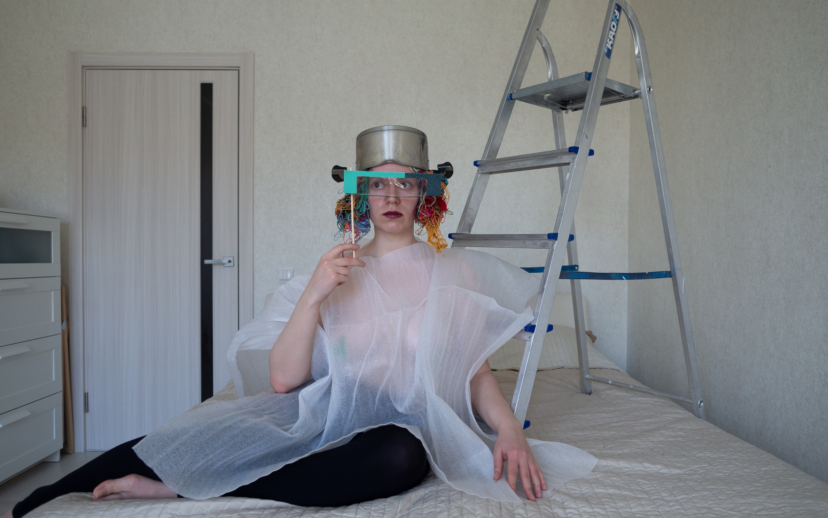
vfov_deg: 47.6
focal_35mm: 26
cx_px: 414
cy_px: 273
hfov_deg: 70.4
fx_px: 587
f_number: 2.2
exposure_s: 1/160
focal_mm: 12
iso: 250
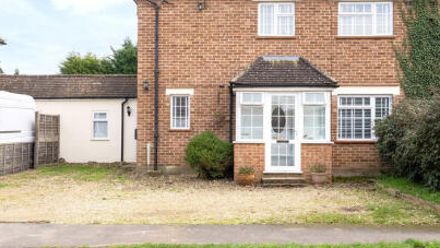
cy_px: 85
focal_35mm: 42
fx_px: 490
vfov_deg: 28.2
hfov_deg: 48.3
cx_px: 227
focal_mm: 34
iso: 2000
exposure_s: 1/2000
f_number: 7.1
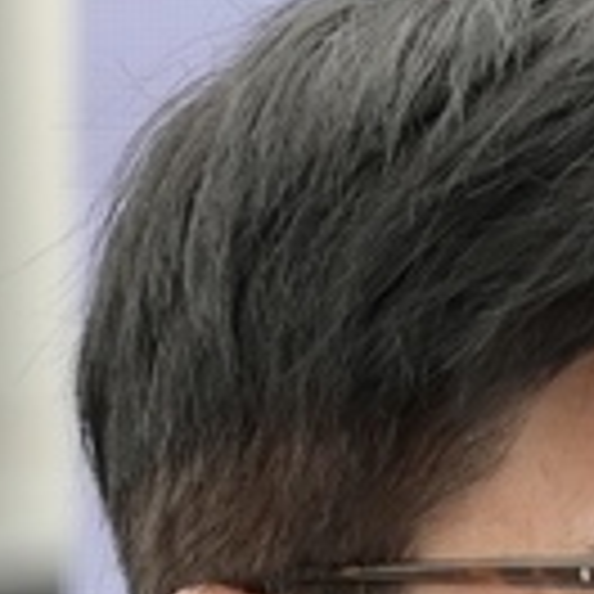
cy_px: 1426
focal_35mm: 1386
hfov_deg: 1.3
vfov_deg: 1.3
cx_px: 1566
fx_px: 26908
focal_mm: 120
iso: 450
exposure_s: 1/250
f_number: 5.6
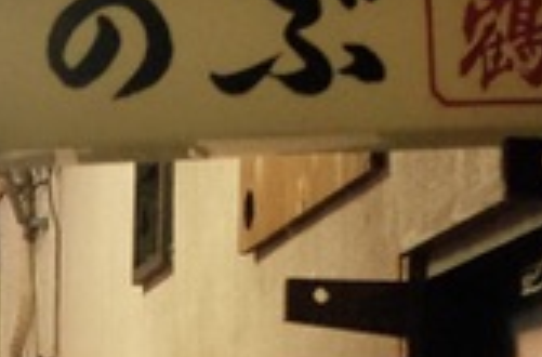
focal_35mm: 183
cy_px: 605
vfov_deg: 7.3
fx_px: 2745
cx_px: -138
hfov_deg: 11.0
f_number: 2.8
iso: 2500
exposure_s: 1/15
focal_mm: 18.3
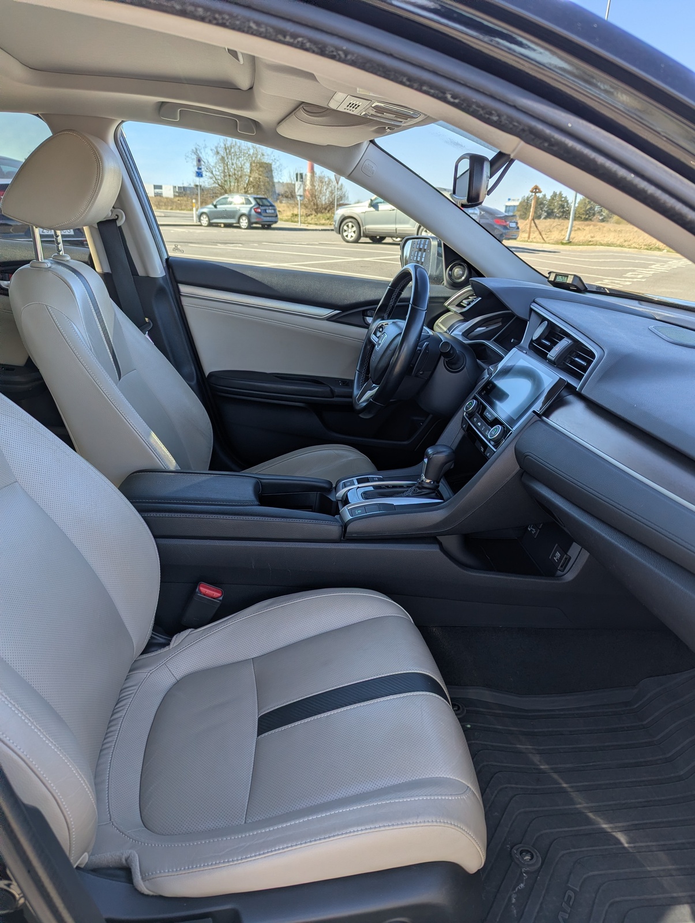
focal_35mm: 24
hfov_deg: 56.9
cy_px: 462
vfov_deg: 71.5
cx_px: 348
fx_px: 641
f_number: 1.85
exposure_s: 1/708
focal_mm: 6.81
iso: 38
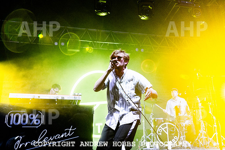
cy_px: 61
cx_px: 128
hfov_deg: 46.7
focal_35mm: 42
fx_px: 260
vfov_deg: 32.2
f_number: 2.8
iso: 6400
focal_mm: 35
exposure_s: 1/500
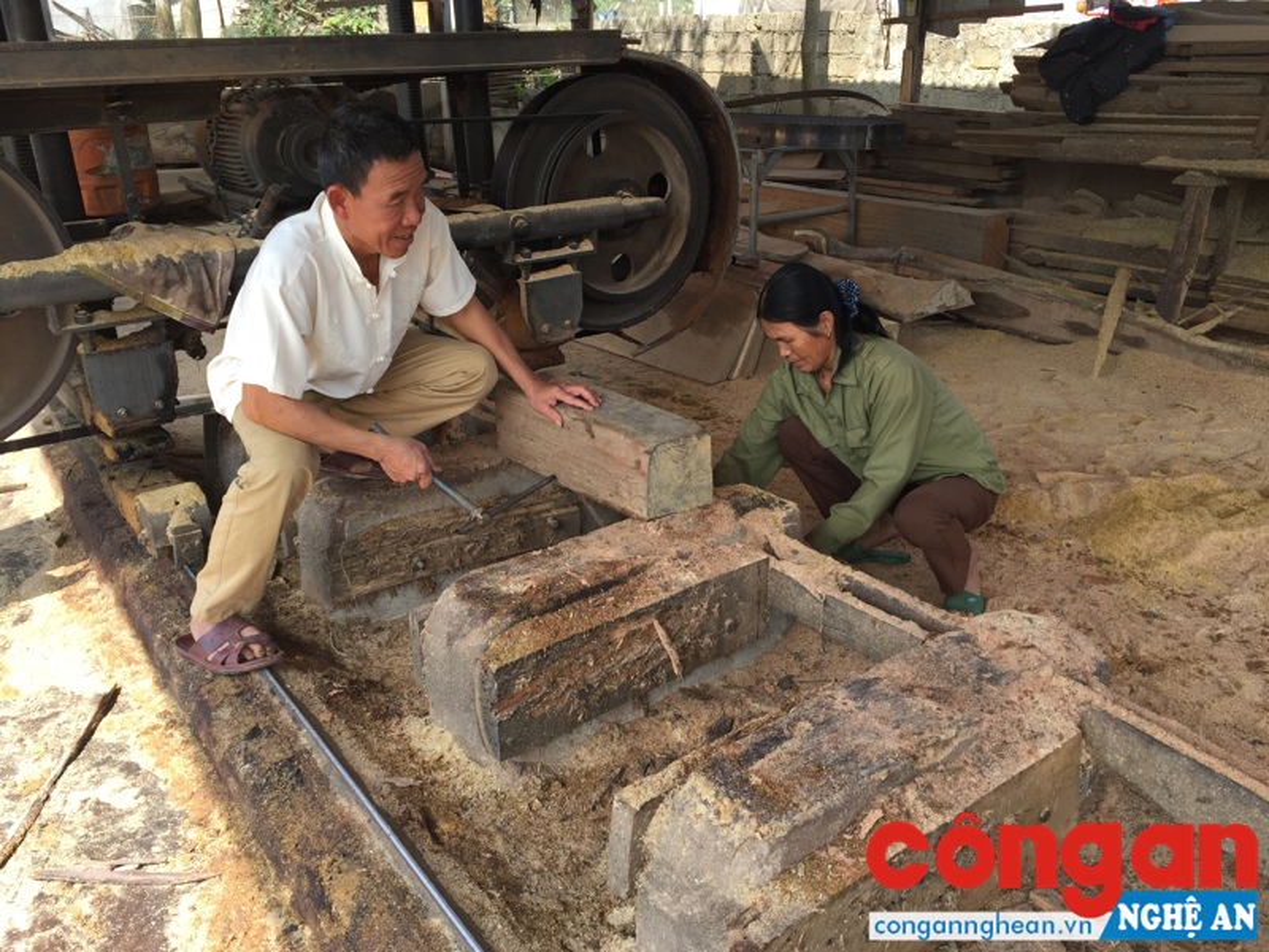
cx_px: 634
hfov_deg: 61.7
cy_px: 476
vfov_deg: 48.2
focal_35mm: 29
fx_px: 1063
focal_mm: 4.15
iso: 32
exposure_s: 1/416
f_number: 2.2
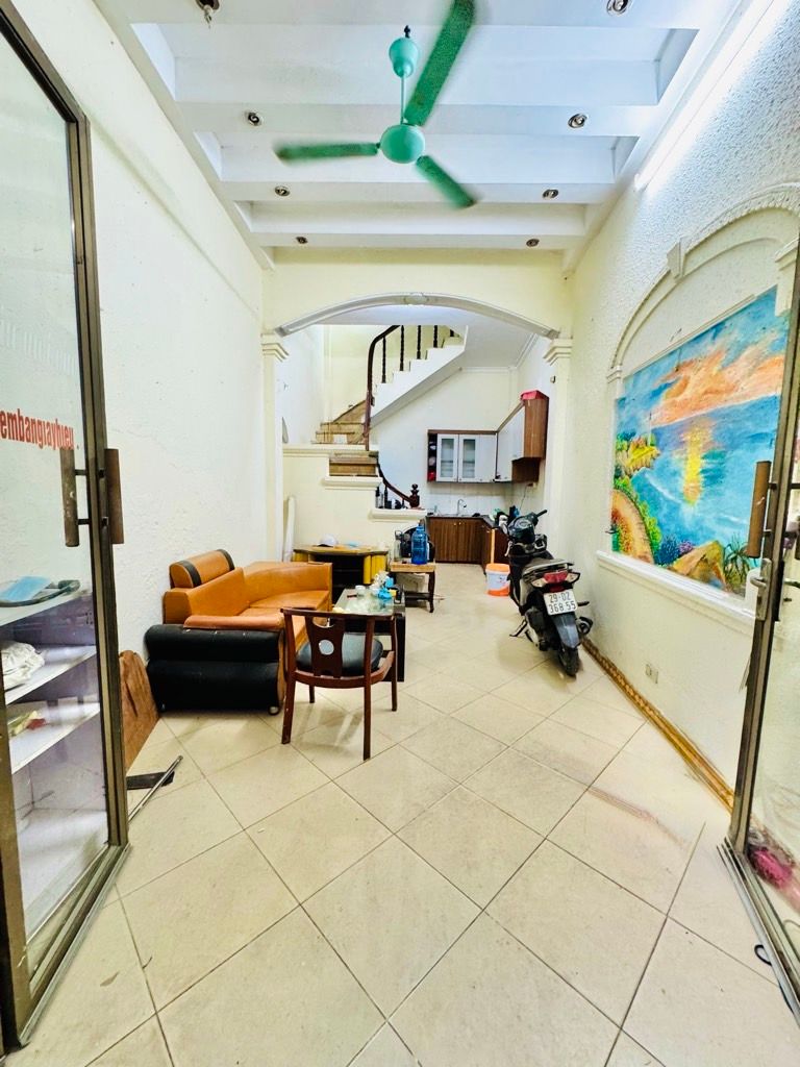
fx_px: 431
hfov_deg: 85.7
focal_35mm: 14
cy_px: 534
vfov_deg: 102.1
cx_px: 400
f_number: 2.2
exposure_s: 1/50
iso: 250
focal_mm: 2.22
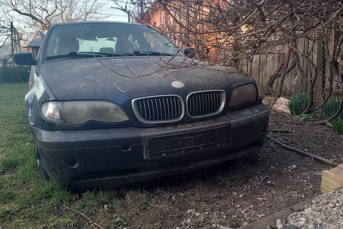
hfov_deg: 60.2
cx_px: 161
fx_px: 295
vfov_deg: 42.3
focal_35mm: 31
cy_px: 102
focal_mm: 4
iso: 50
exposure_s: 1/50
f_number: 1.8
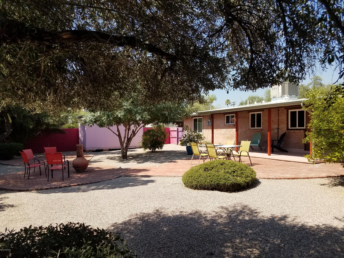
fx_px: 258
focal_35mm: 26
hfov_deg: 67.3
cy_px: 129
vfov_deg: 53.1
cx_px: 172
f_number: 1.7
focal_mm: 4.2
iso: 40
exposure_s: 1/1584
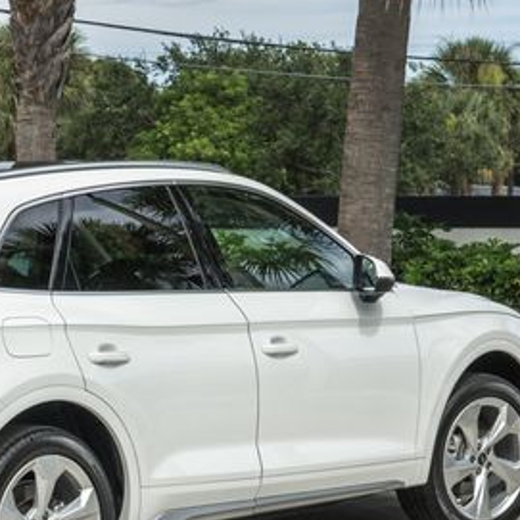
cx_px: 76
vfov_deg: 13.3
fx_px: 2226
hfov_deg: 13.2
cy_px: 409
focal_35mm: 131
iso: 200
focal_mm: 48
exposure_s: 1/100
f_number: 8
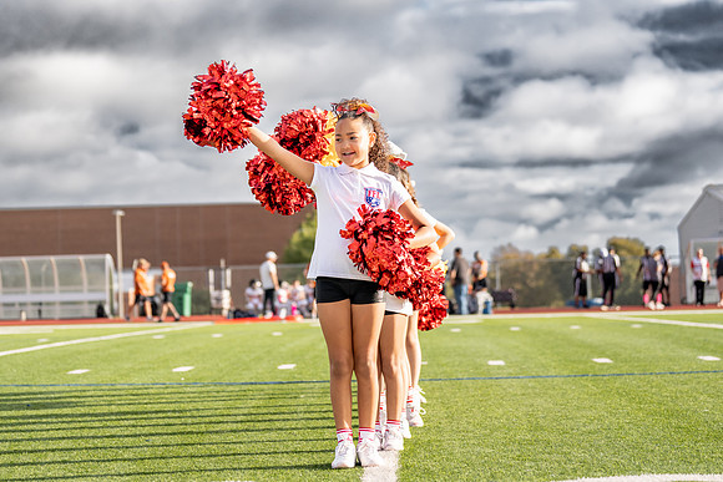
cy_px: 169
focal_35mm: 91
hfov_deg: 22.3
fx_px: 1835
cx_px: 282
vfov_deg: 15.0
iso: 250
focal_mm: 70
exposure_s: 1/3200
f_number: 2.8
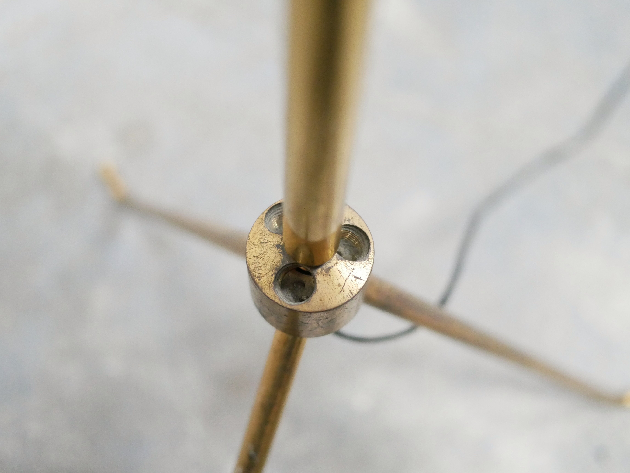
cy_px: 236
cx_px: 315
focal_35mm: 40
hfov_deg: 46.8
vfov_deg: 36.0
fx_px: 728
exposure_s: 1/60
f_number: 1.7
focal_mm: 20
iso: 2500
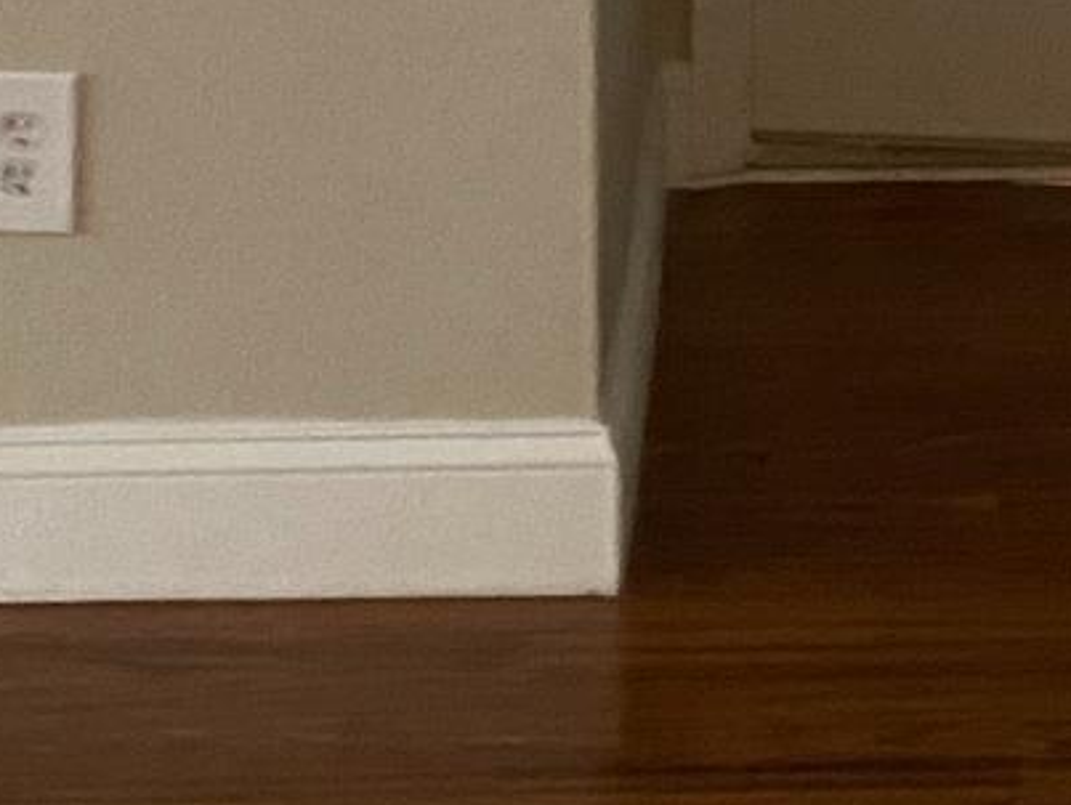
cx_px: 874
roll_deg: +0.1
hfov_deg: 14.8
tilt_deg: -5.5
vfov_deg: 10.3
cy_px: -861
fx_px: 4088
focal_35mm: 132
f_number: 1.8
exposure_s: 1/30
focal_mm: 4.25
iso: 500
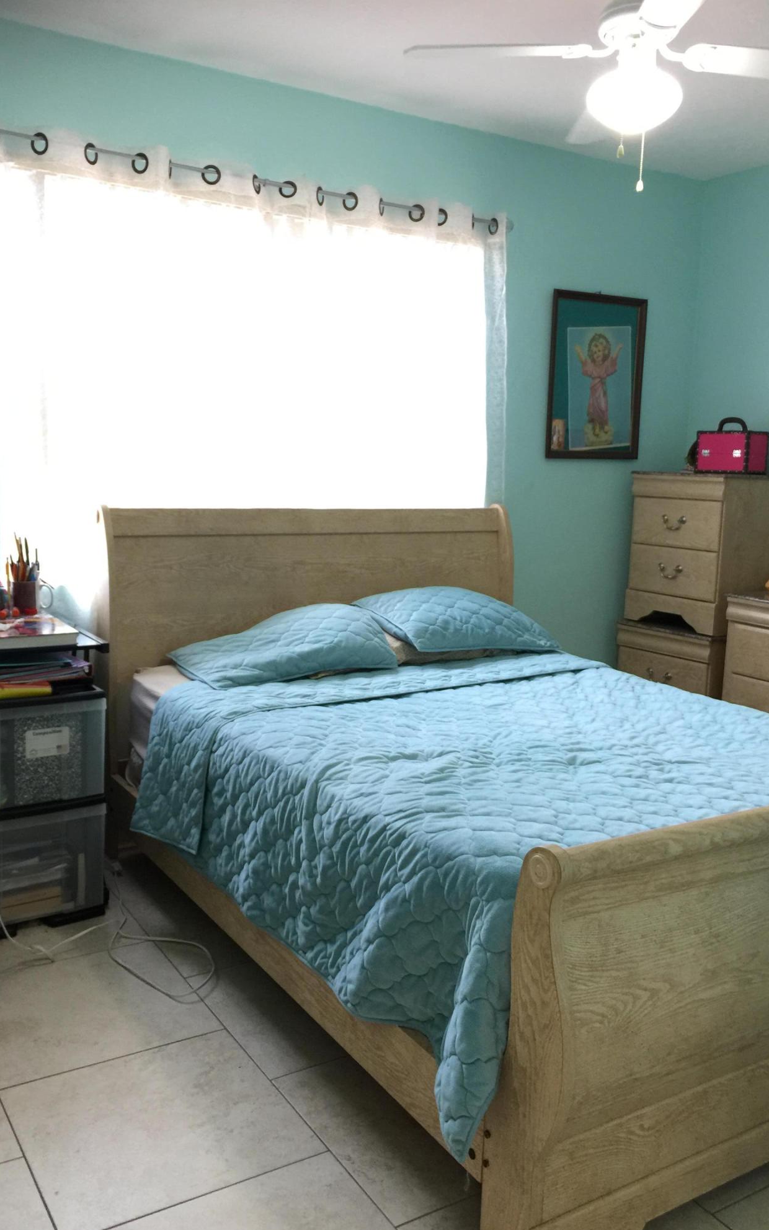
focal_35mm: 31
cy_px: 619
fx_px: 1039
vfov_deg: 61.2
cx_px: 404
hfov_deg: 40.6
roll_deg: -2.4
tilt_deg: -7.8
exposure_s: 1/15
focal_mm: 4.15
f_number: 2.2
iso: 64
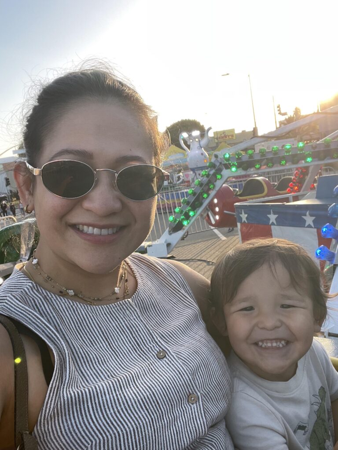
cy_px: 225
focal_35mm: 30
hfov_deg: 46.8
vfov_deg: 60.0
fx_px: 391
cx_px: 169
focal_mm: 2.71
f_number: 2.2
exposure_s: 1/120
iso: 32
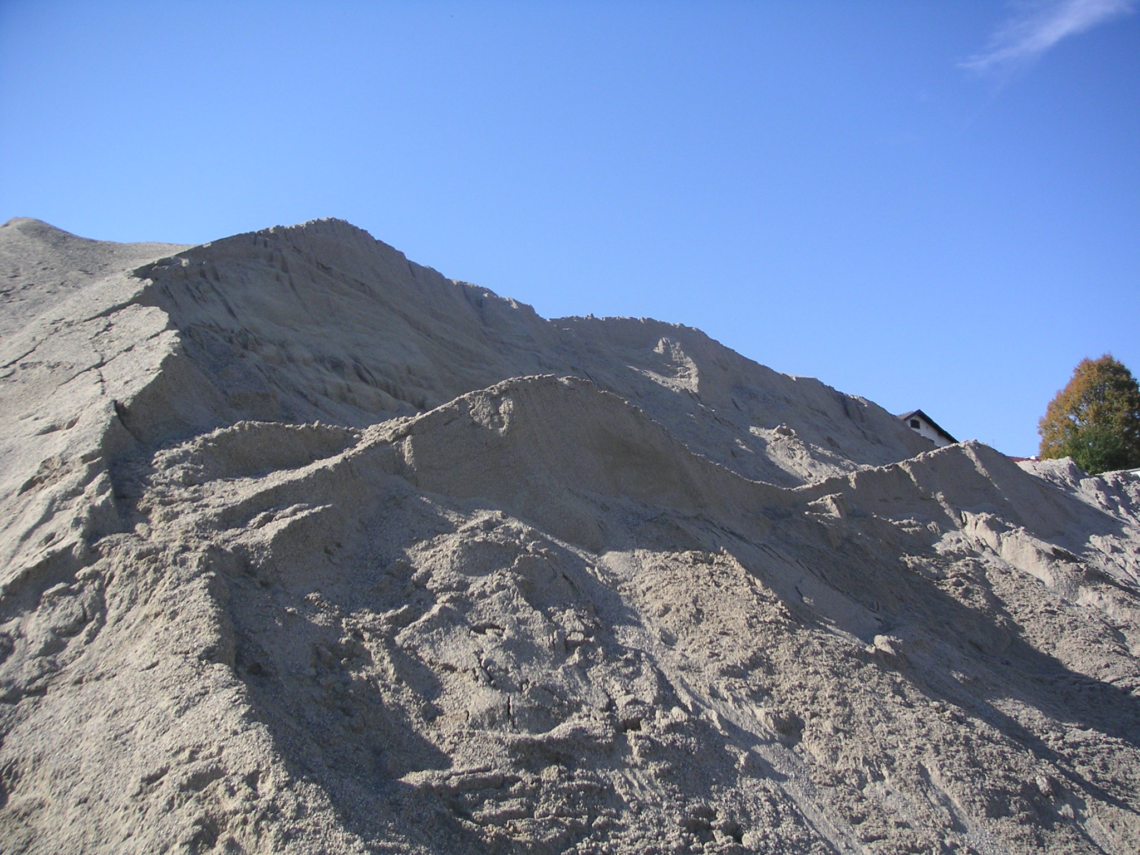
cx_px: 570
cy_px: 428
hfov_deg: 49.0
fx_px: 1251
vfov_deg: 37.7
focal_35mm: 38
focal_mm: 6
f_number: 2.8
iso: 50
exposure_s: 1/750
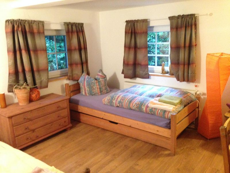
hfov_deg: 55.4
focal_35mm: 33
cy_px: 86
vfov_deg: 42.9
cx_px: 115
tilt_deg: -14.3
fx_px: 219
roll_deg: +2.5
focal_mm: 4.12
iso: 500
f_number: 2.4
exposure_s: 1/15
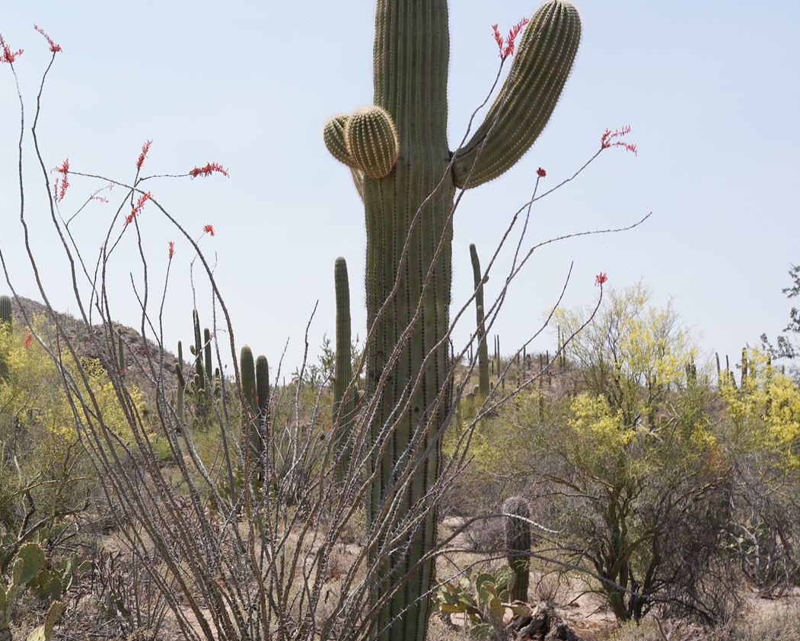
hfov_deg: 34.9
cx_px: 62
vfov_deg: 30.0
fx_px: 1184
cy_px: 429
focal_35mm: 50
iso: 100
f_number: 16
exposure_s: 1/80
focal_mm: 28
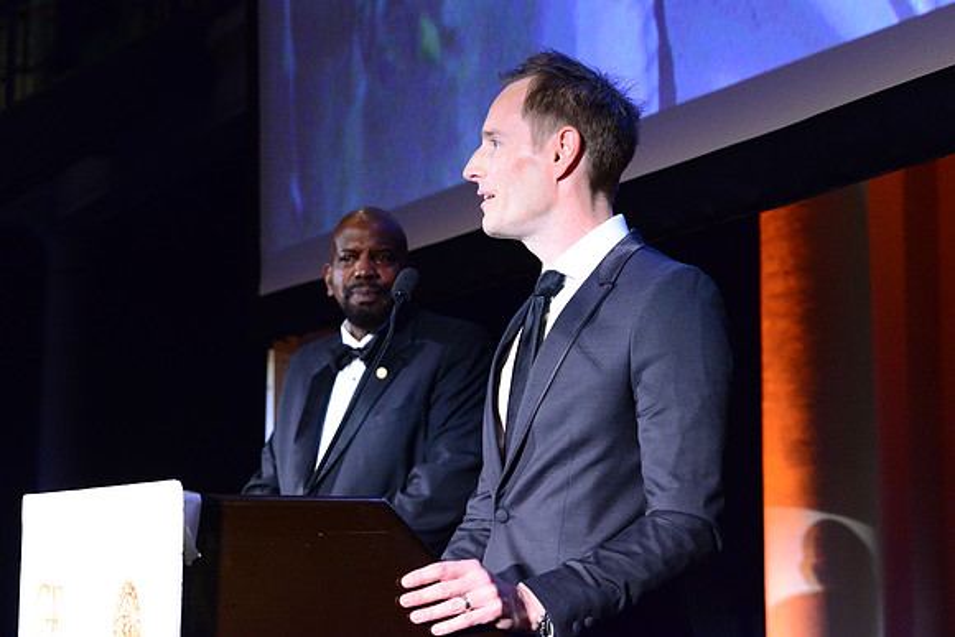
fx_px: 2282
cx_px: 478
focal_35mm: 86
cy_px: 318
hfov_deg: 23.6
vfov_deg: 15.9
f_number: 5.6
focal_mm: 86
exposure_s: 1/60
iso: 6400
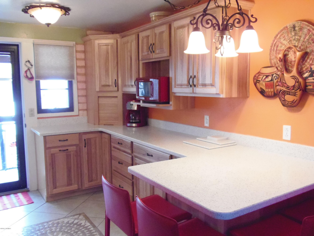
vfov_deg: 46.8
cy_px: 118
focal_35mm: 30
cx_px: 157
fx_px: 272
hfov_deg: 60.0
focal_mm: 5.5
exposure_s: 1/100
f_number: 3.2
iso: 800
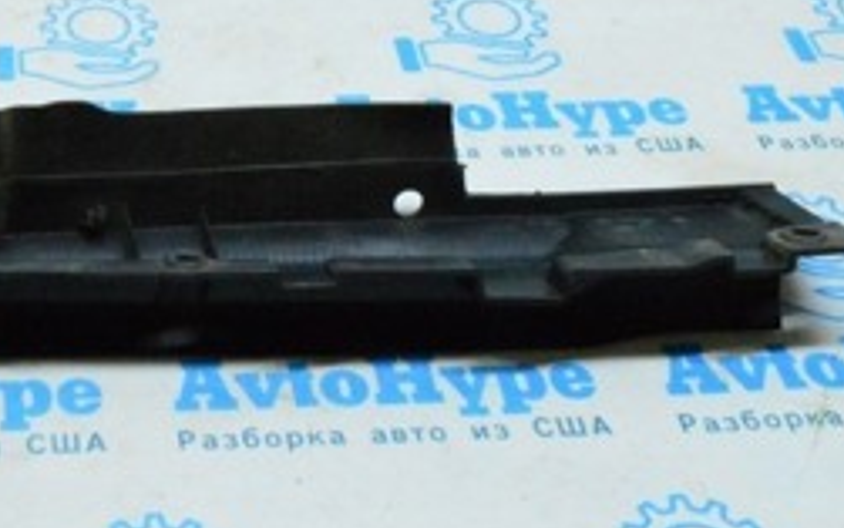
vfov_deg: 16.6
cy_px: 86
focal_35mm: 78
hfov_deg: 25.1
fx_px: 1795
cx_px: -7
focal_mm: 20
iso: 6400
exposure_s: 1/30
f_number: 25
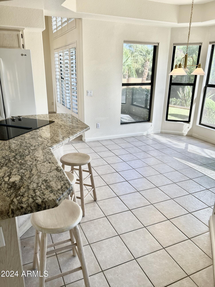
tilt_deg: -20.9
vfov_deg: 67.3
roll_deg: -0.6
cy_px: 144
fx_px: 215
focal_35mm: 26
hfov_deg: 53.1
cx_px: 108
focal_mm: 5.7
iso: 50
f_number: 1.5
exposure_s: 1/120
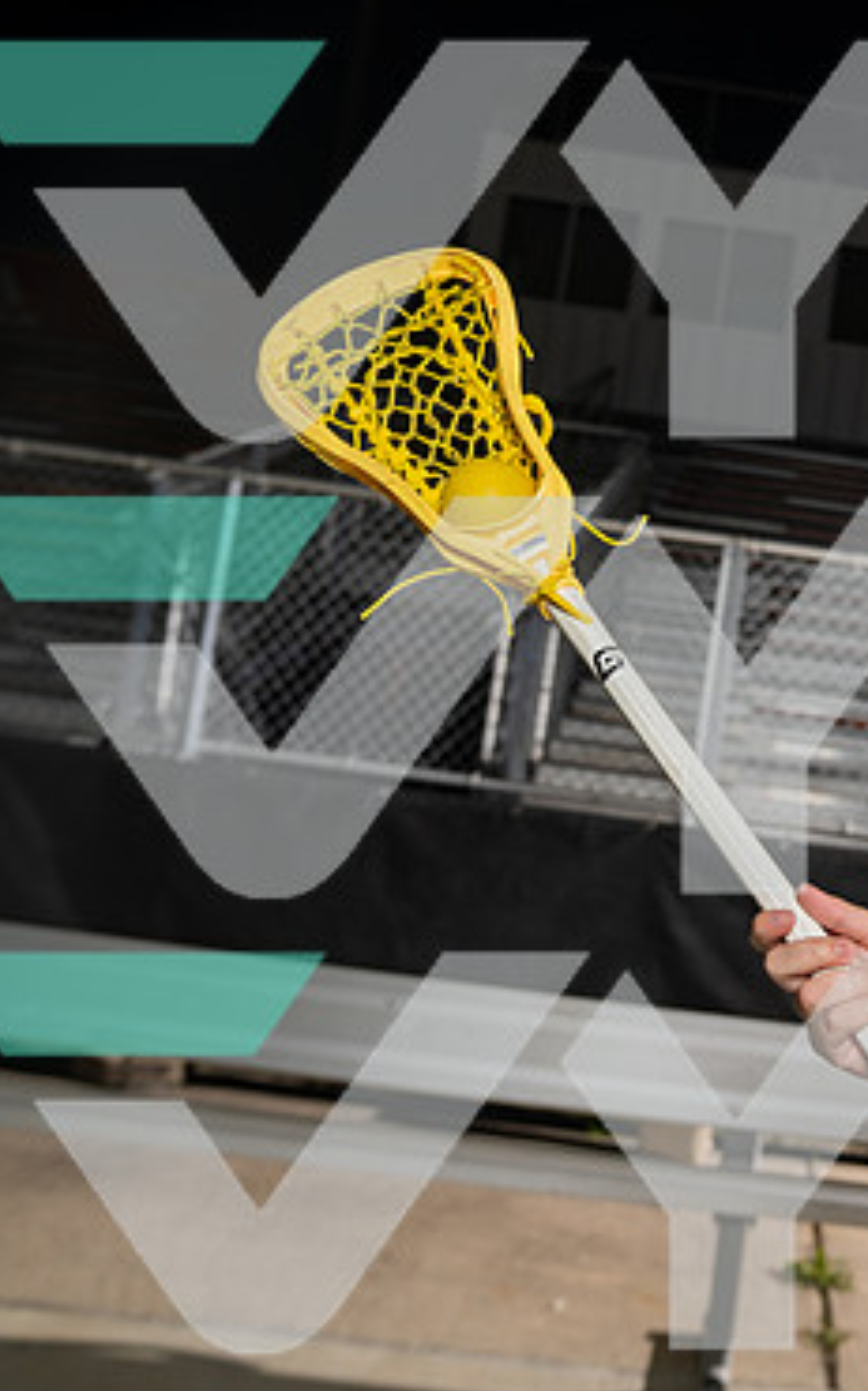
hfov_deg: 29.5
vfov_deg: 49.3
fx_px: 1515
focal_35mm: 40
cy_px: 697
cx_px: 902
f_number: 4
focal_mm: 25
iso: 125
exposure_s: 1/250
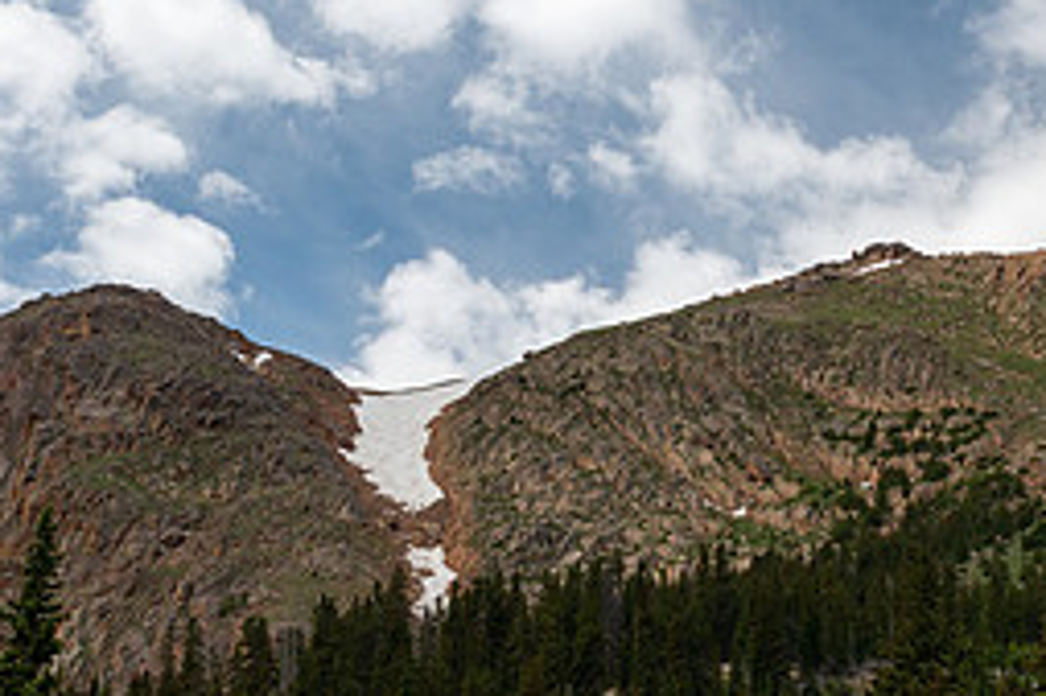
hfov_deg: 27.4
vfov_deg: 18.6
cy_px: 231
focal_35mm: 73
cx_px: 749
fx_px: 2120
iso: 360
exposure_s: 1/200
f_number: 16
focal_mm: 32
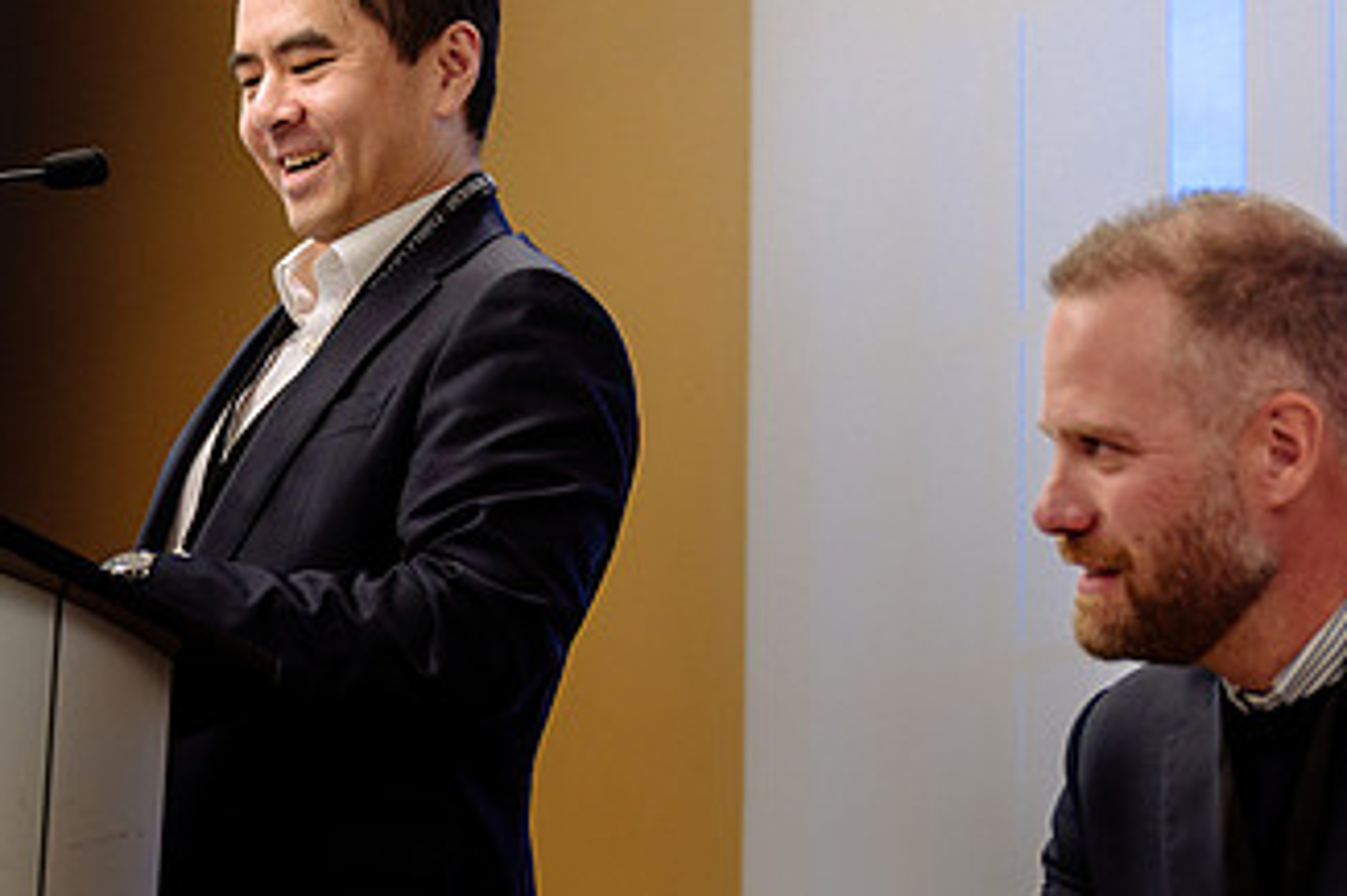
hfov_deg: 16.4
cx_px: 876
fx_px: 4675
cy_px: 519
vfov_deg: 11.0
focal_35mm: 125
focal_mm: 61
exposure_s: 1/160
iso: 1000
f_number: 2.8
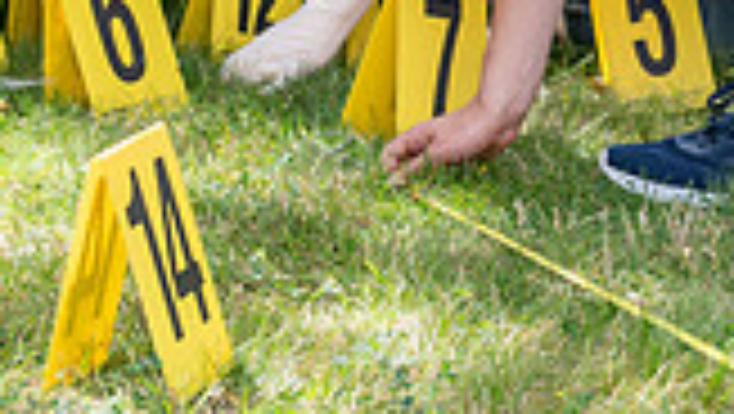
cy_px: -299
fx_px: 3779
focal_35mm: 194
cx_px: 536
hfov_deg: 11.1
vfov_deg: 6.2
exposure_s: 1/250
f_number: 3.5
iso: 160
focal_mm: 52
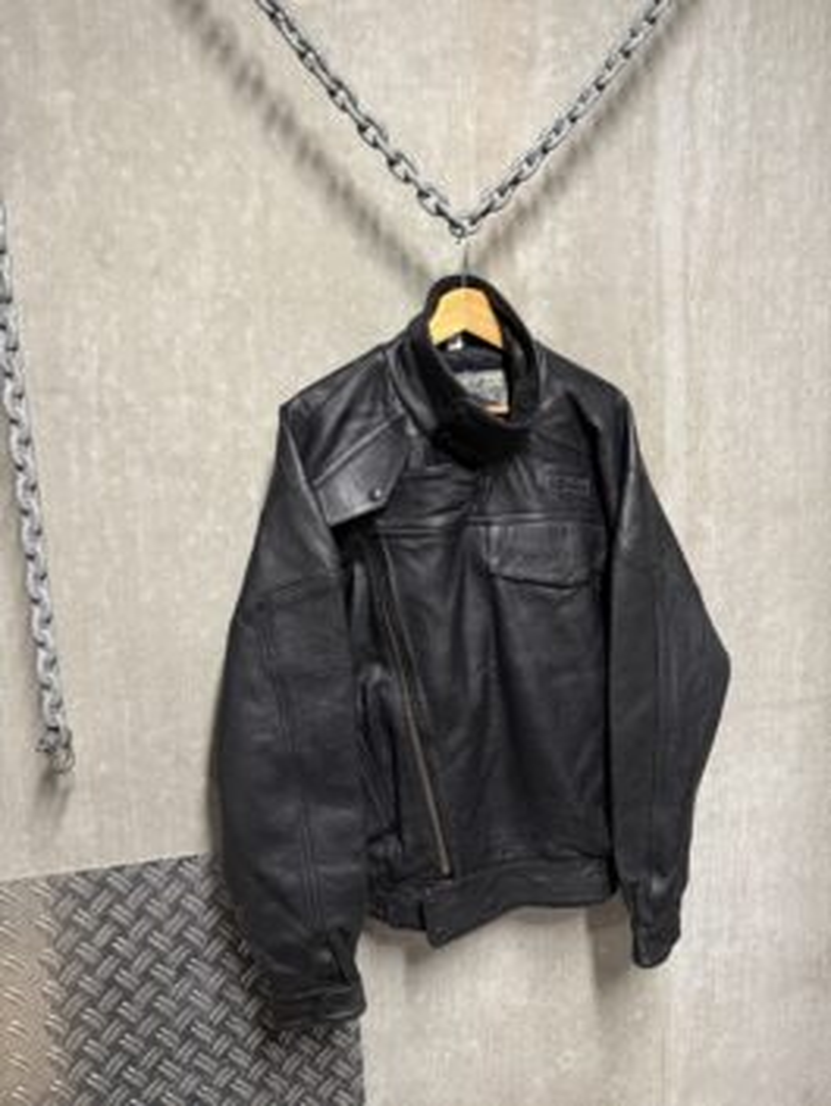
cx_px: 416
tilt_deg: -8.9
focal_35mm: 24
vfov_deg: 71.6
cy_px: 553
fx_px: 768
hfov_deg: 56.8
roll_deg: +3.0
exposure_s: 1/50
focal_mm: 6.76
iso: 320
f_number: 1.78
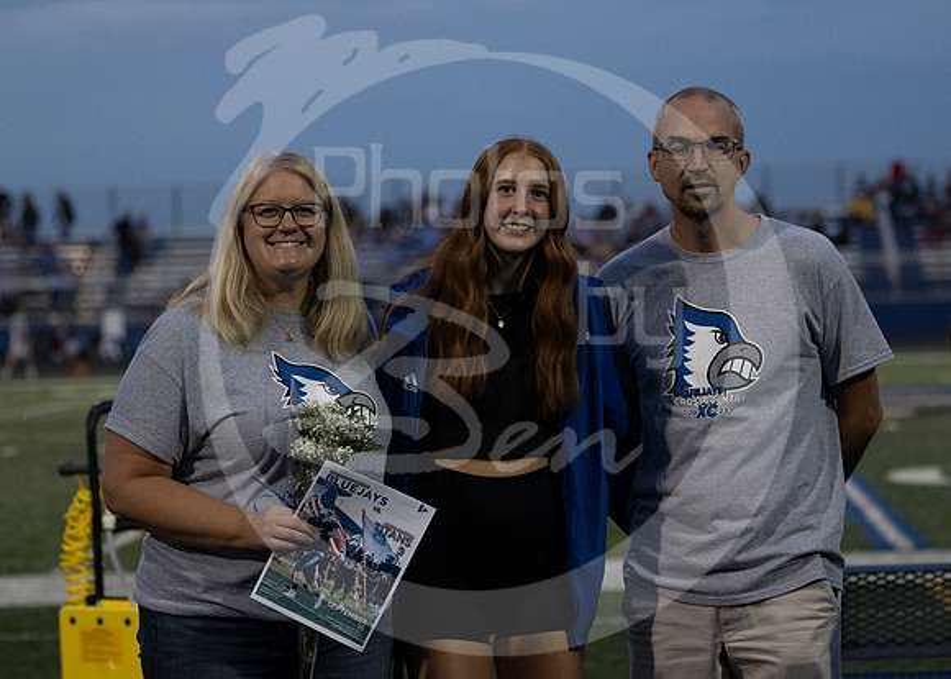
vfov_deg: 9.8
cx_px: 516
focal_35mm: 146
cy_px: 271
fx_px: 3944
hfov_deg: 13.7
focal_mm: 75
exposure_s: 1/1000
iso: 2000
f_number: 2.8
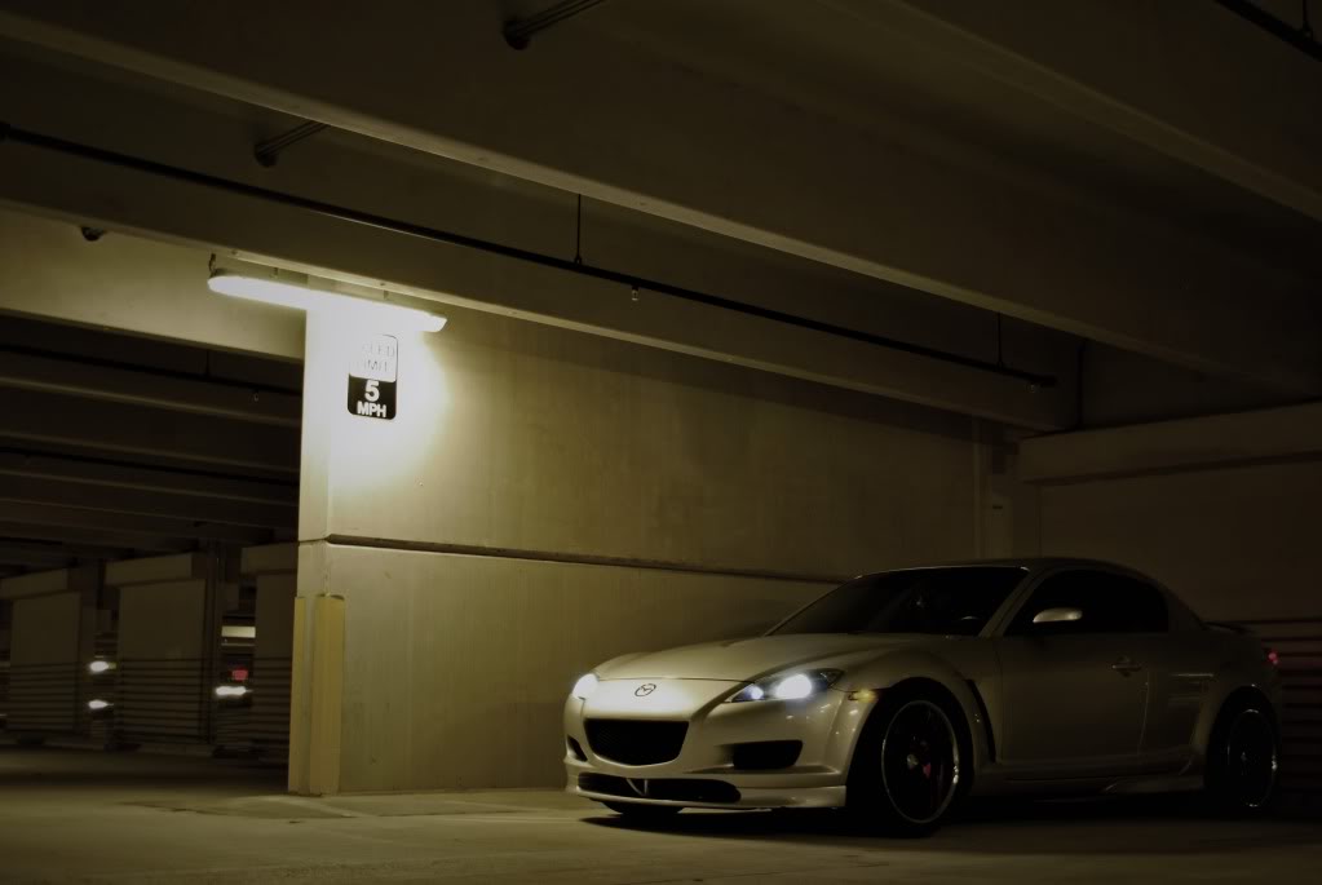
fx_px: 1655
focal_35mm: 45
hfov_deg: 43.6
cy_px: 442
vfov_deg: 30.0
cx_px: 661
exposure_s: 1/2.5
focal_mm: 30
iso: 100
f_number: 4.8
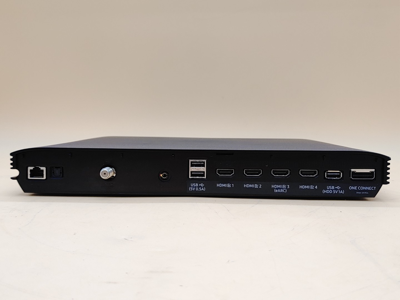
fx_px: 451
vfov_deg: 36.8
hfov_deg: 47.9
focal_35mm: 39
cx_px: 200
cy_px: 150
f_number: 1.8
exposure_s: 1/91
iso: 50
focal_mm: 4.36
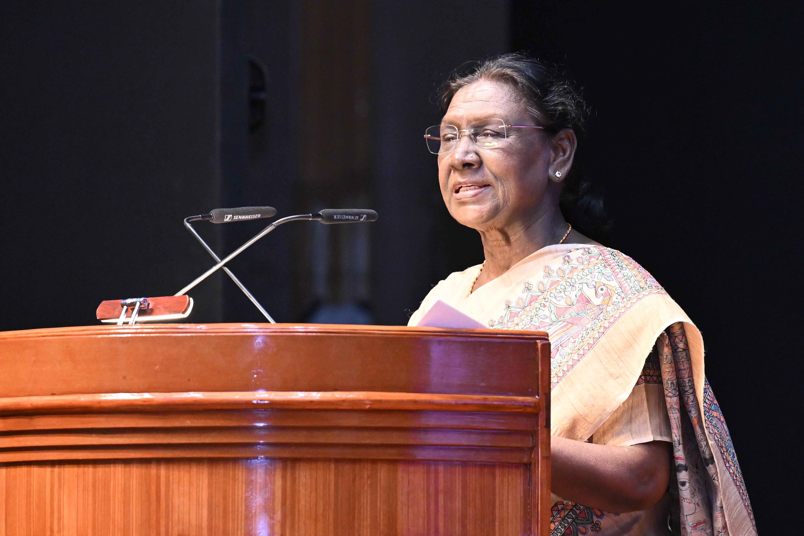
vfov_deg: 4.6
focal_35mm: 300
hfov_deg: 6.9
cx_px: 402
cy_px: 268
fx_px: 6698
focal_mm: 200
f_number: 3.2
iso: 2000
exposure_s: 1/200
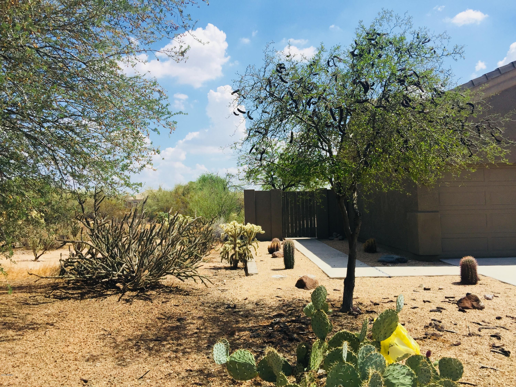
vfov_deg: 48.2
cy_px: 194
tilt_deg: +1.9
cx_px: 258
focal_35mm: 29
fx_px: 432
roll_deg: -3.0
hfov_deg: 61.7
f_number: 2.2
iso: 32
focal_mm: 4.15
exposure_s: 1/2326
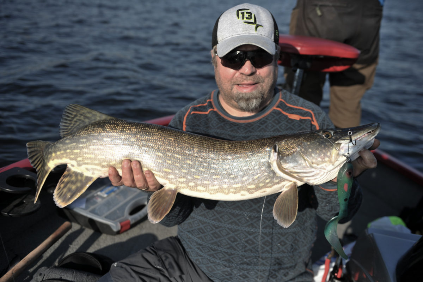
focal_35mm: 36
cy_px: 141
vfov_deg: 36.8
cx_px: 212
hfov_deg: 53.2
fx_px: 423
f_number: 2.8
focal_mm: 36
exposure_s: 1/2500
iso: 200
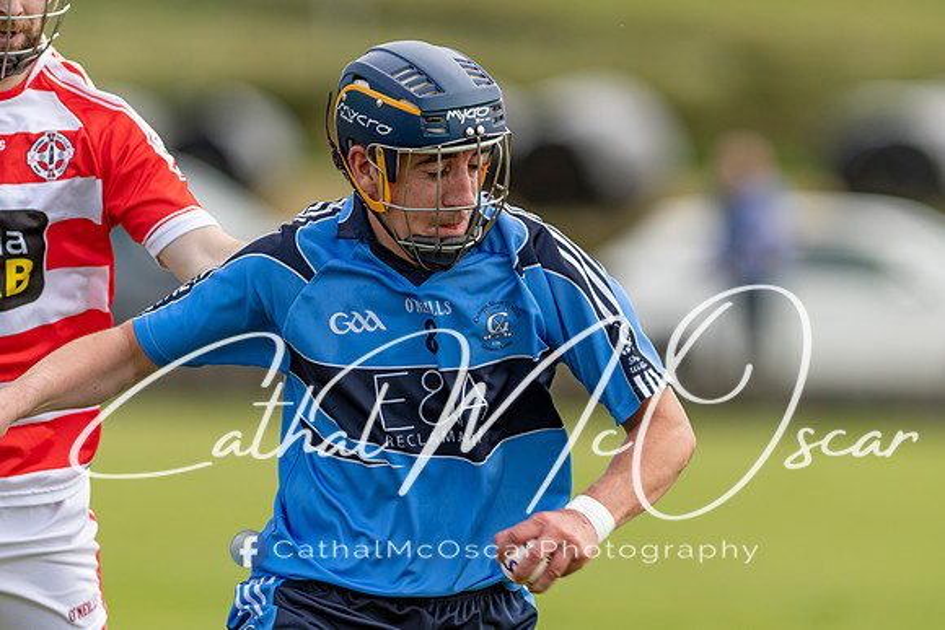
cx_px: 472
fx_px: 12298
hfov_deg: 4.4
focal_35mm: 468
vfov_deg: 2.9
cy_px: 315
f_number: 2.8
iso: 125
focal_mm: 300
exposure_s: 1/1600
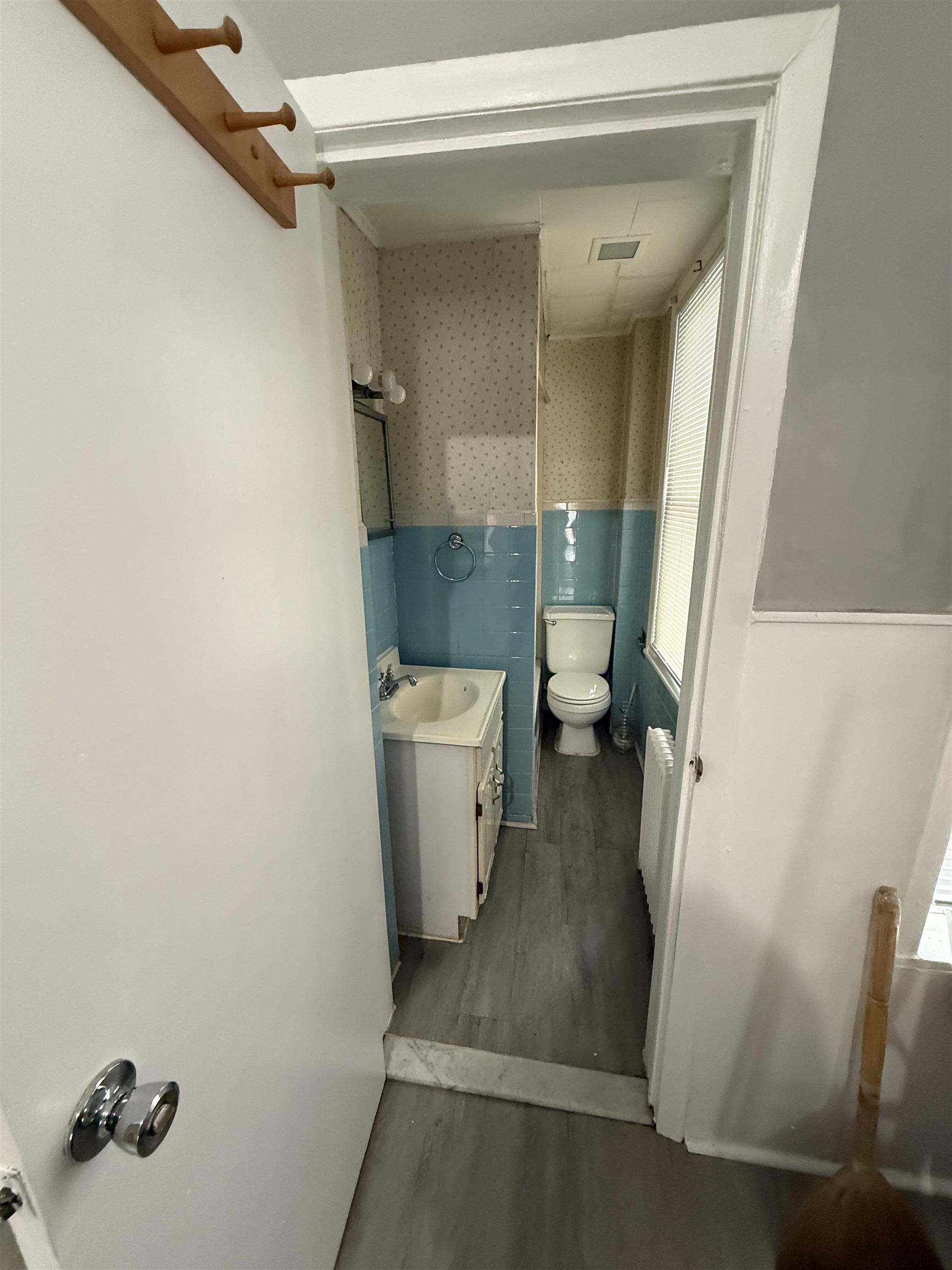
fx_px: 513
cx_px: 476
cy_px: 635
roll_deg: +0.3
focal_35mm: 14
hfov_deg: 85.7
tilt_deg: -15.4
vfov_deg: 102.1
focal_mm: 2.22
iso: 640
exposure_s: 1/60
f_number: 2.2
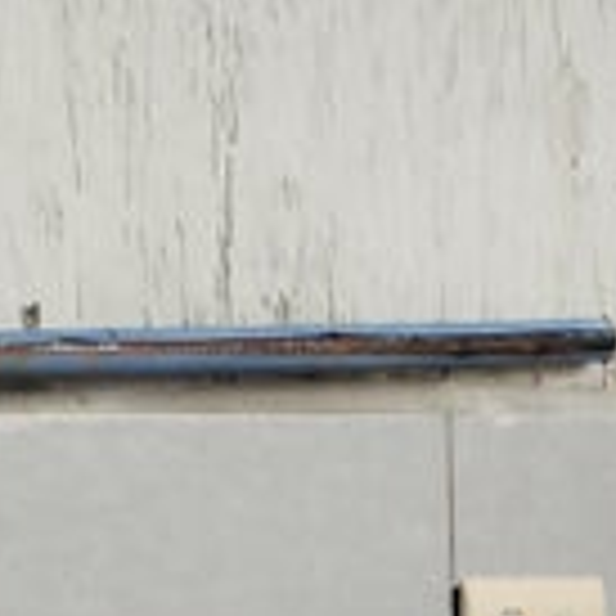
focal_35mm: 120
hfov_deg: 14.3
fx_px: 2416
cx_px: 603
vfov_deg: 13.9
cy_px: 823
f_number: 1.8
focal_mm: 4.75
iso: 120
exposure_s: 1/222
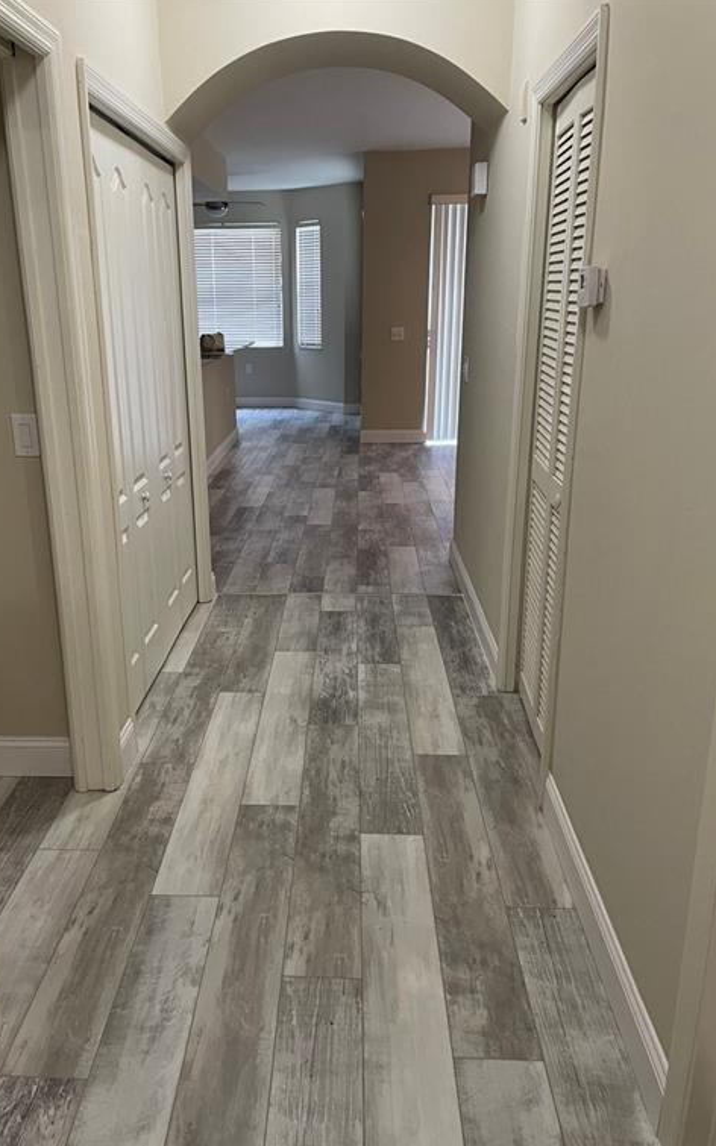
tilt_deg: -17.2
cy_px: 576
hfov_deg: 44.3
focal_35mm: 28
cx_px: 294
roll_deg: +1.4
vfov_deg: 66.5
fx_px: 875
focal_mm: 4.2
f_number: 1.6
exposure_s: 1/60
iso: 160
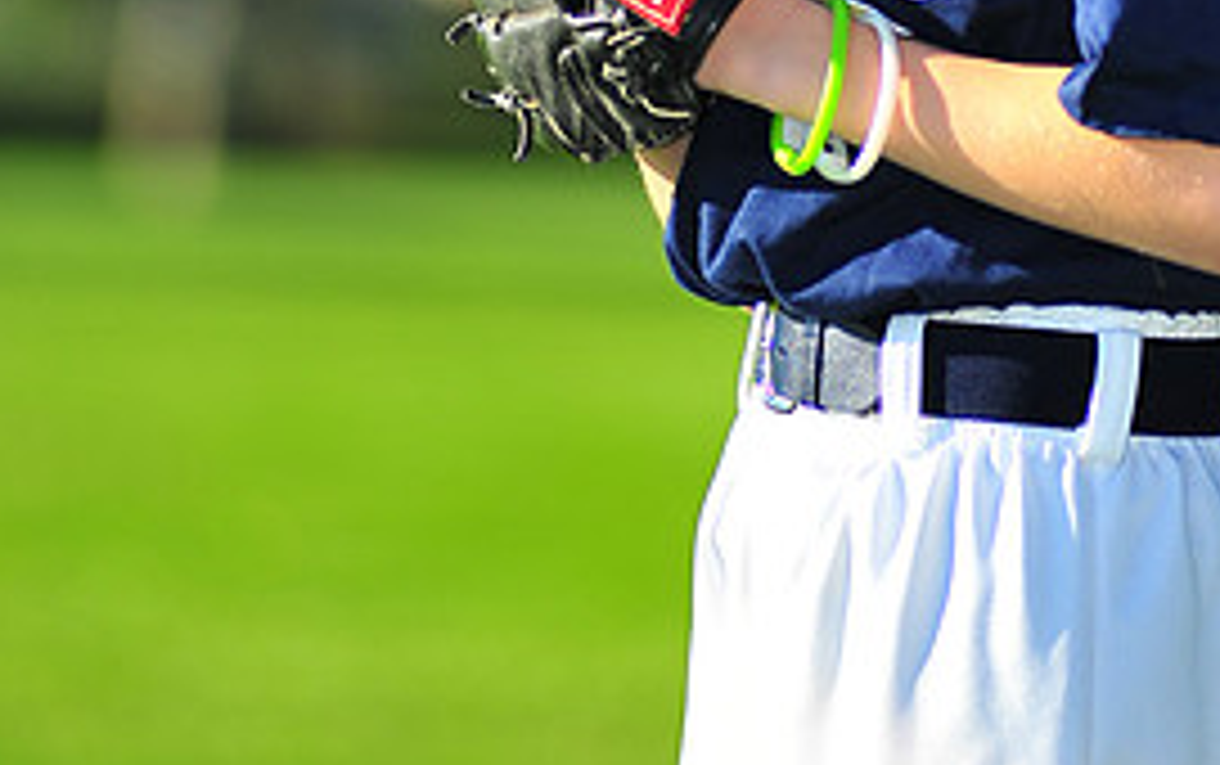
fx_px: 13047
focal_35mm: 392
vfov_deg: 3.3
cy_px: -405
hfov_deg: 5.4
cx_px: 846
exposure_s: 1/1600
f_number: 3.5
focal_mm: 180
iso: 200
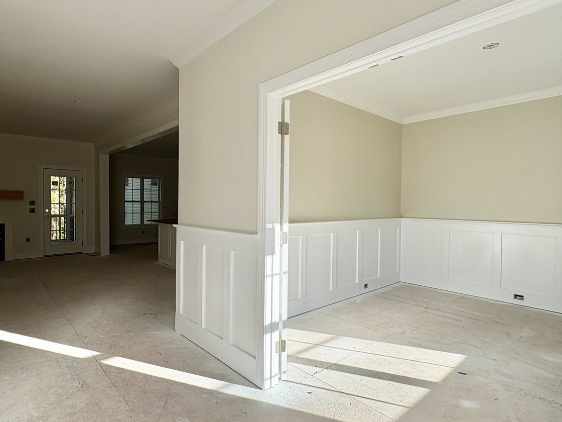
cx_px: 247
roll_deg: -0.5
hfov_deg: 81.4
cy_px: 207
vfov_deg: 66.0
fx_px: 325
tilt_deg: -1.0
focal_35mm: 20
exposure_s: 1/456
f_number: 2.2
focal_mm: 2.22
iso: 64
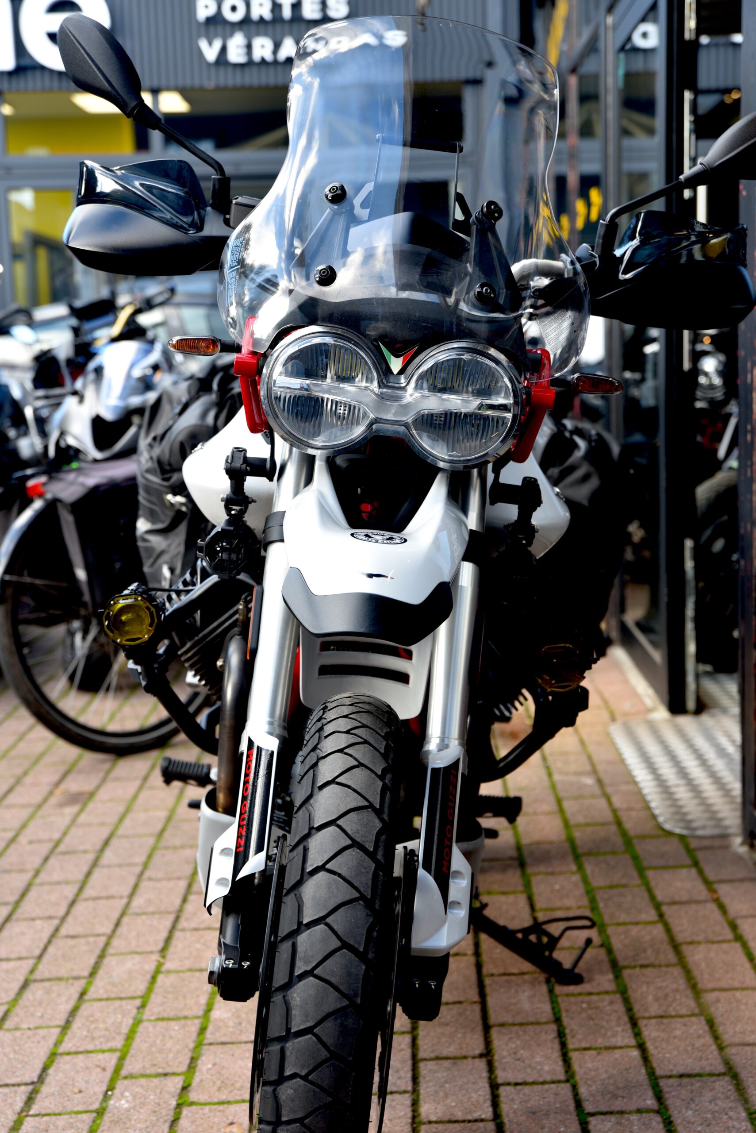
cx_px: 378
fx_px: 1888
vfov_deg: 33.4
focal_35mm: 60
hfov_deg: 22.6
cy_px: 566
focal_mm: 60
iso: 200
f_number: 4.5
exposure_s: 1/80
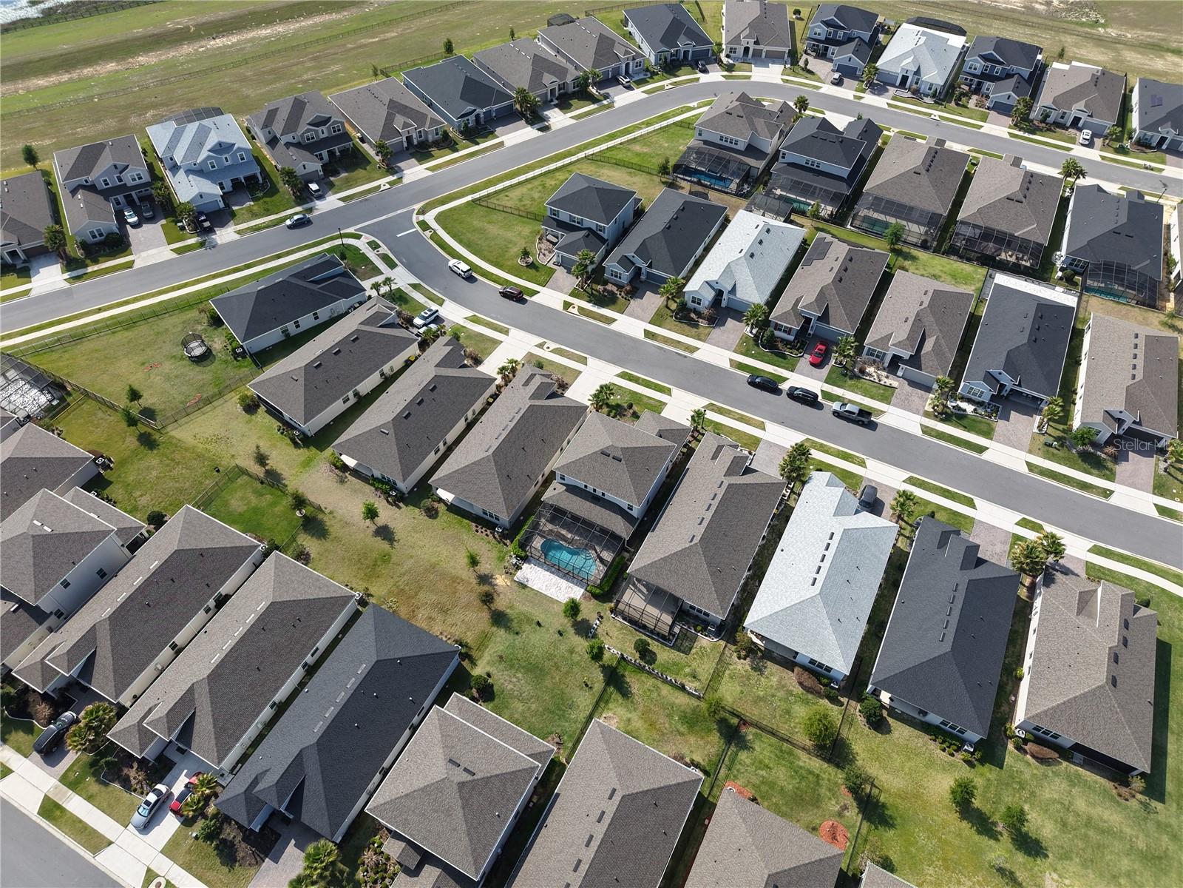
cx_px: 592
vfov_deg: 56.8
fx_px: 820
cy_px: 444
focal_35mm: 24
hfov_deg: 71.6
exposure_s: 1/2500
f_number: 1.8
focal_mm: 8.67
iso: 110
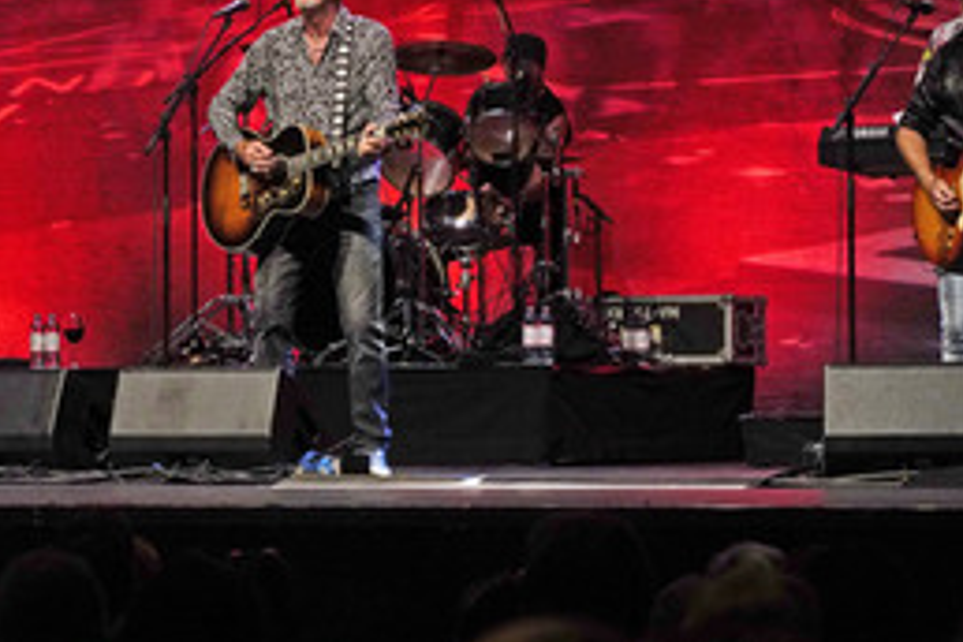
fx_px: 5136
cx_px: 297
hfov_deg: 10.7
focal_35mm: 192
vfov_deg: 7.1
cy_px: 93
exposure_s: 1/100
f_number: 5.6
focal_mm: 110
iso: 1600
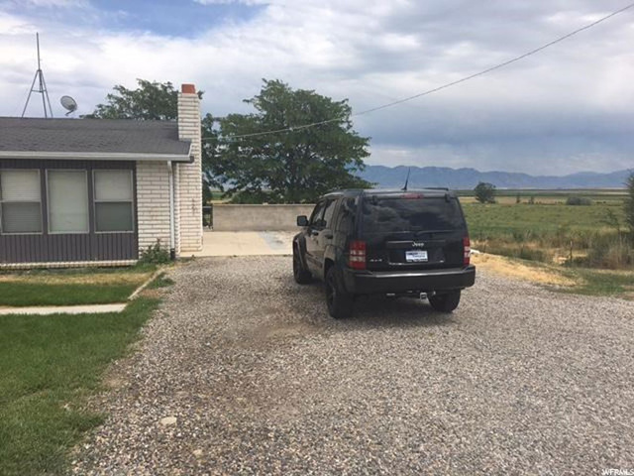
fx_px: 531
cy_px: 238
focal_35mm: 29
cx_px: 317
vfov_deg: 48.2
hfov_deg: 61.7
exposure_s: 1/2404
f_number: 2.2
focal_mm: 4.15
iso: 25
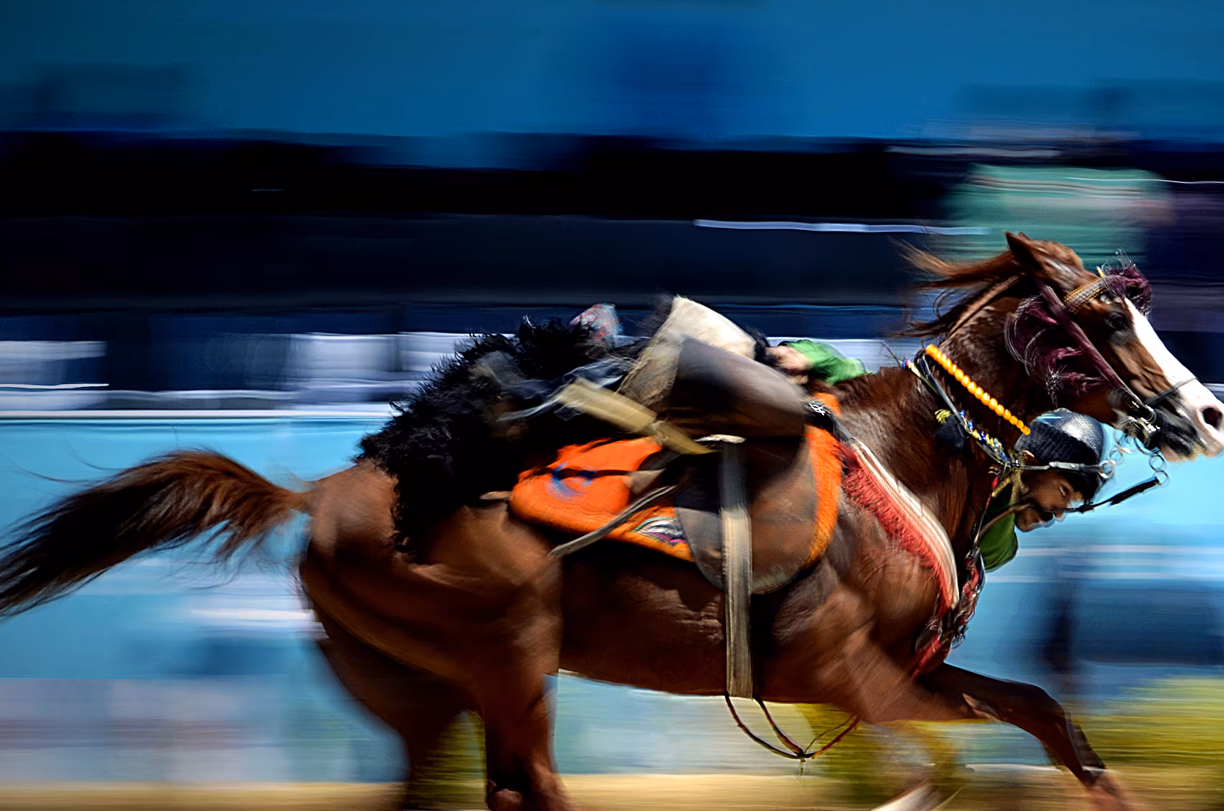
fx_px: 12520
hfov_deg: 5.6
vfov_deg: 3.7
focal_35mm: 369
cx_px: 759
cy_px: 477
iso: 100
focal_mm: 170
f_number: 22
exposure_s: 1/30
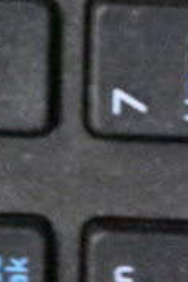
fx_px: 3316
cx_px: -224
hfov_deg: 3.2
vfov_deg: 4.8
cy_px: -366
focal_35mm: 423
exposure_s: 1/100
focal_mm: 55
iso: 22800
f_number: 5.6
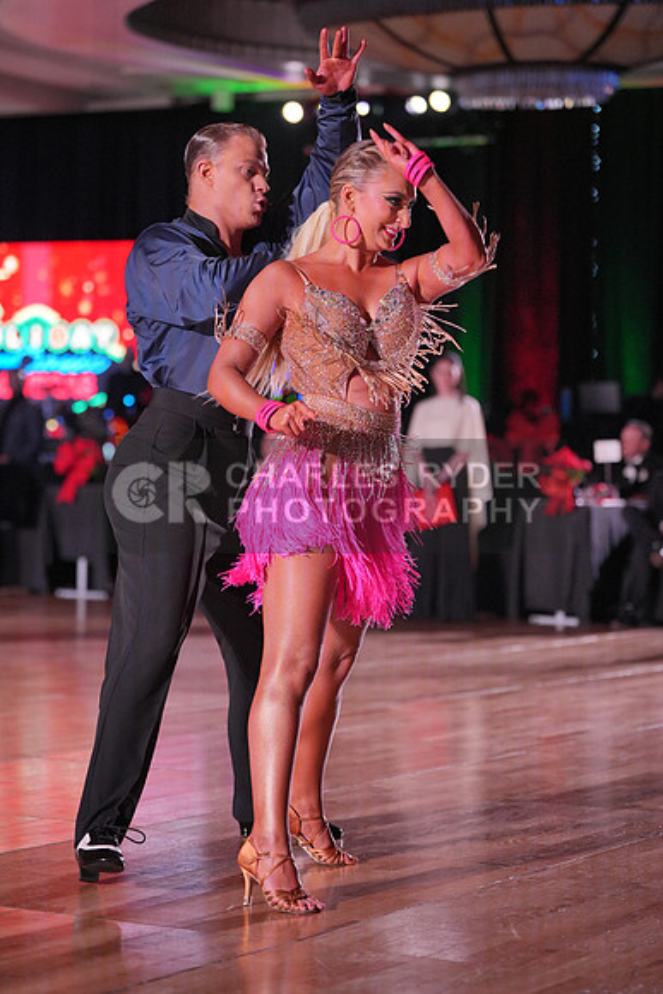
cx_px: 332
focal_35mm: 93
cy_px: 497
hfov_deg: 14.7
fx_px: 2567
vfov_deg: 21.9
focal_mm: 93
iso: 2500
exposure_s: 1/800
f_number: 2.8
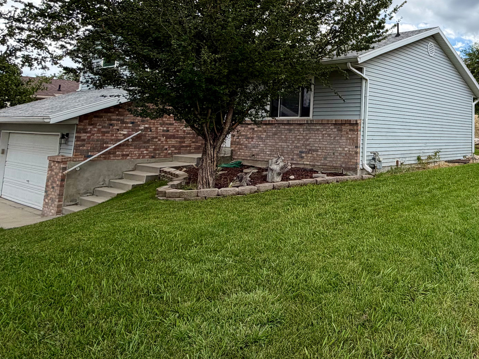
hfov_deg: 55.6
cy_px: 85
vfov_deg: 46.3
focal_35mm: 29
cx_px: 406
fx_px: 401
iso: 32
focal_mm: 2.22
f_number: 2.2
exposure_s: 1/770
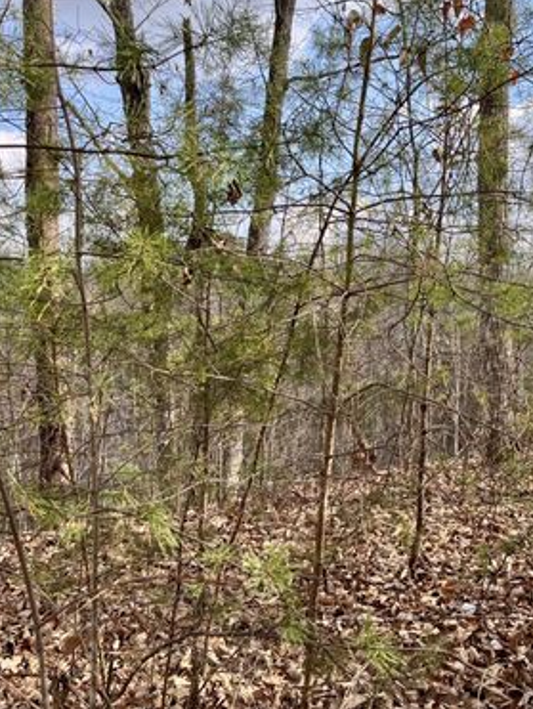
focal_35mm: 35
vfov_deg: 52.6
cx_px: 323
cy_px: 353
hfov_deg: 40.6
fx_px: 717
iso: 50
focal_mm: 5.1
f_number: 1.6
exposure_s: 1/705
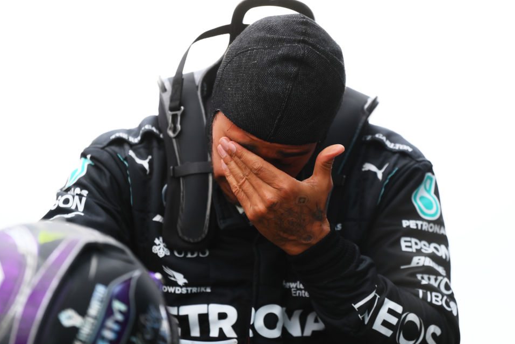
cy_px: 164
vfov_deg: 6.8
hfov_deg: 10.1
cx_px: 267
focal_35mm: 203
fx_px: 2904
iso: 1000
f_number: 3.2
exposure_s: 1/1600
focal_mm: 190
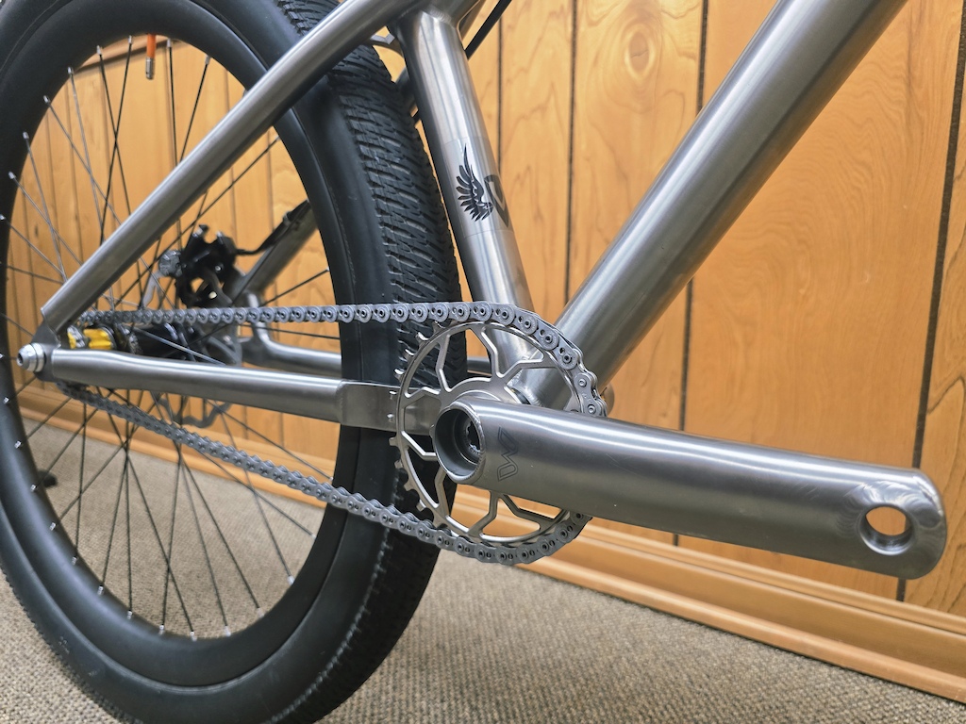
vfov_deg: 58.9
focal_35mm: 23
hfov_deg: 73.9
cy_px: 362
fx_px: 642
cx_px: 483
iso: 500
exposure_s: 1/120
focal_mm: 6.3
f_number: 1.7
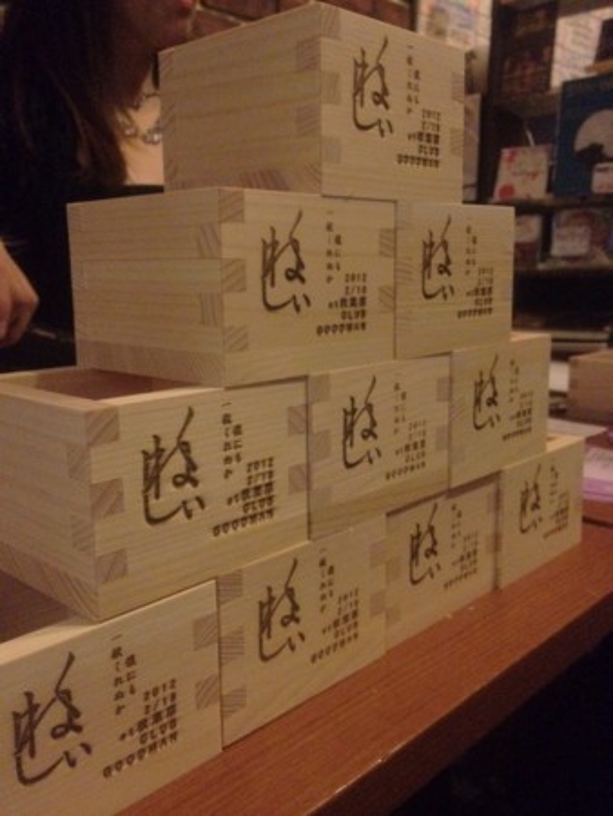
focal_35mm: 35
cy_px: 408
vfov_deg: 52.6
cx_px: 306
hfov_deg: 40.7
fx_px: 826
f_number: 2.4
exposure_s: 1/15
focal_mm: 4.28
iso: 800
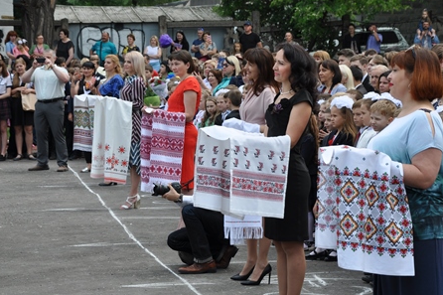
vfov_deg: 11.0
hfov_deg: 16.4
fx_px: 1538
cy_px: 112
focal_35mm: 125
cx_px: 277
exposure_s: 1/250
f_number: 8
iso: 200
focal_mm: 62
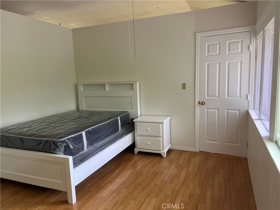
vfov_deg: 53.1
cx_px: 140
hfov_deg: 67.3
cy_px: 105
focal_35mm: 26
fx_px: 210
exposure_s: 1/116
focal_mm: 5.7
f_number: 1.5
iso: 125
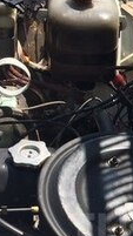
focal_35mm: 104
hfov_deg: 11.3
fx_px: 652
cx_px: 188
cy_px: 231
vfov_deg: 20.0
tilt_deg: -45.0
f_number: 2.2
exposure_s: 1/1953
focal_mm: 4.15
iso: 32
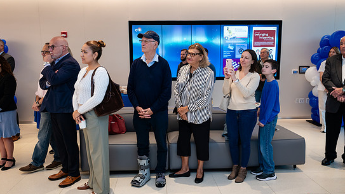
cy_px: 104
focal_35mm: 33
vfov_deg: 35.6
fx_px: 302
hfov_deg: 59.5
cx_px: 168
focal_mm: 28
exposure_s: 1/200
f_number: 3.5
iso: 500
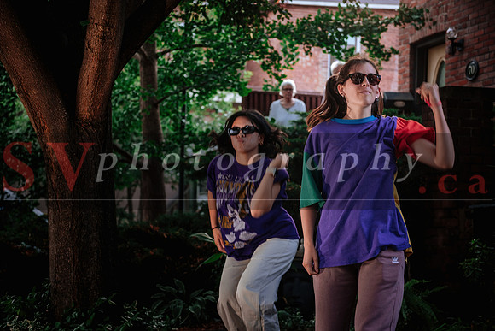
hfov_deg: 27.0
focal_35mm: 75
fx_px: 1031
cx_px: 248
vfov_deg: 18.2
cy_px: 166
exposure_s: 1/200
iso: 400
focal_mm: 50
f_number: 2.8
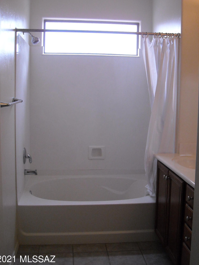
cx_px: 111
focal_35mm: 43
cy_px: 111
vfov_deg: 43.7
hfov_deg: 33.6
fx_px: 330
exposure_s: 1/250
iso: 295
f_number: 2.8
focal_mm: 5.7
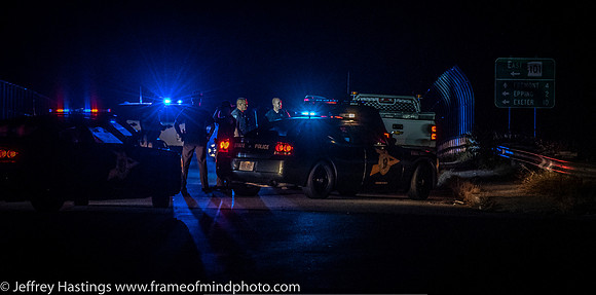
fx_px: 4430
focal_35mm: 288
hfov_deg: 7.7
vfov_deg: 3.8
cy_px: 125
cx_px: 278
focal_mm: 165
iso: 2000
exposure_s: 1/125
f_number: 5.3
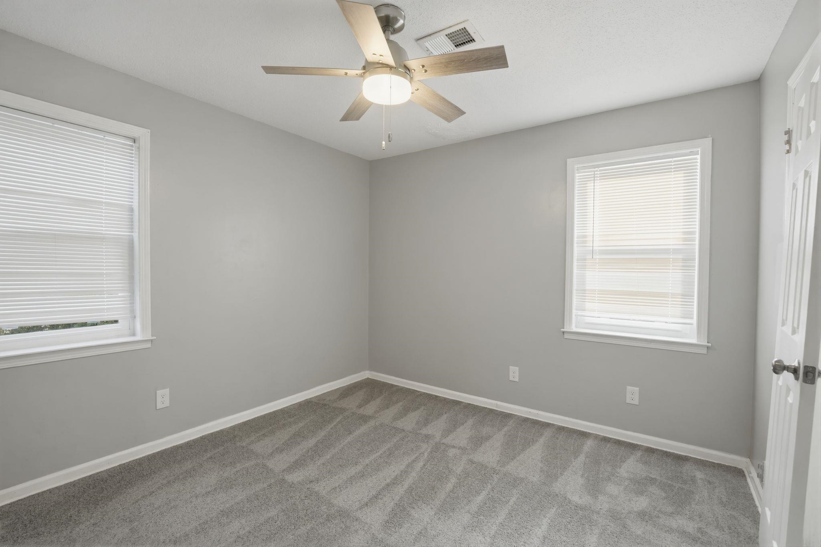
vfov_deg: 74.1
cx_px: 410
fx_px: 363
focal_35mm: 16
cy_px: 274
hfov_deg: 97.1
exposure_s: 1/60
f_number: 5.6
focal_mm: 15.9
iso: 1250
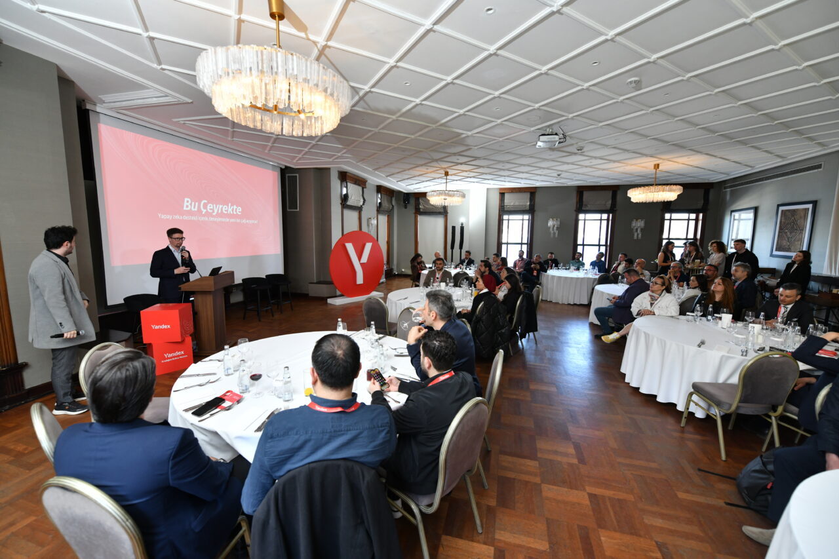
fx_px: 326
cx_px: 420
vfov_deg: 81.2
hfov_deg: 104.3
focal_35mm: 14
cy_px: 280
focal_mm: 14
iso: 800
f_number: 3.5
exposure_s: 1/160
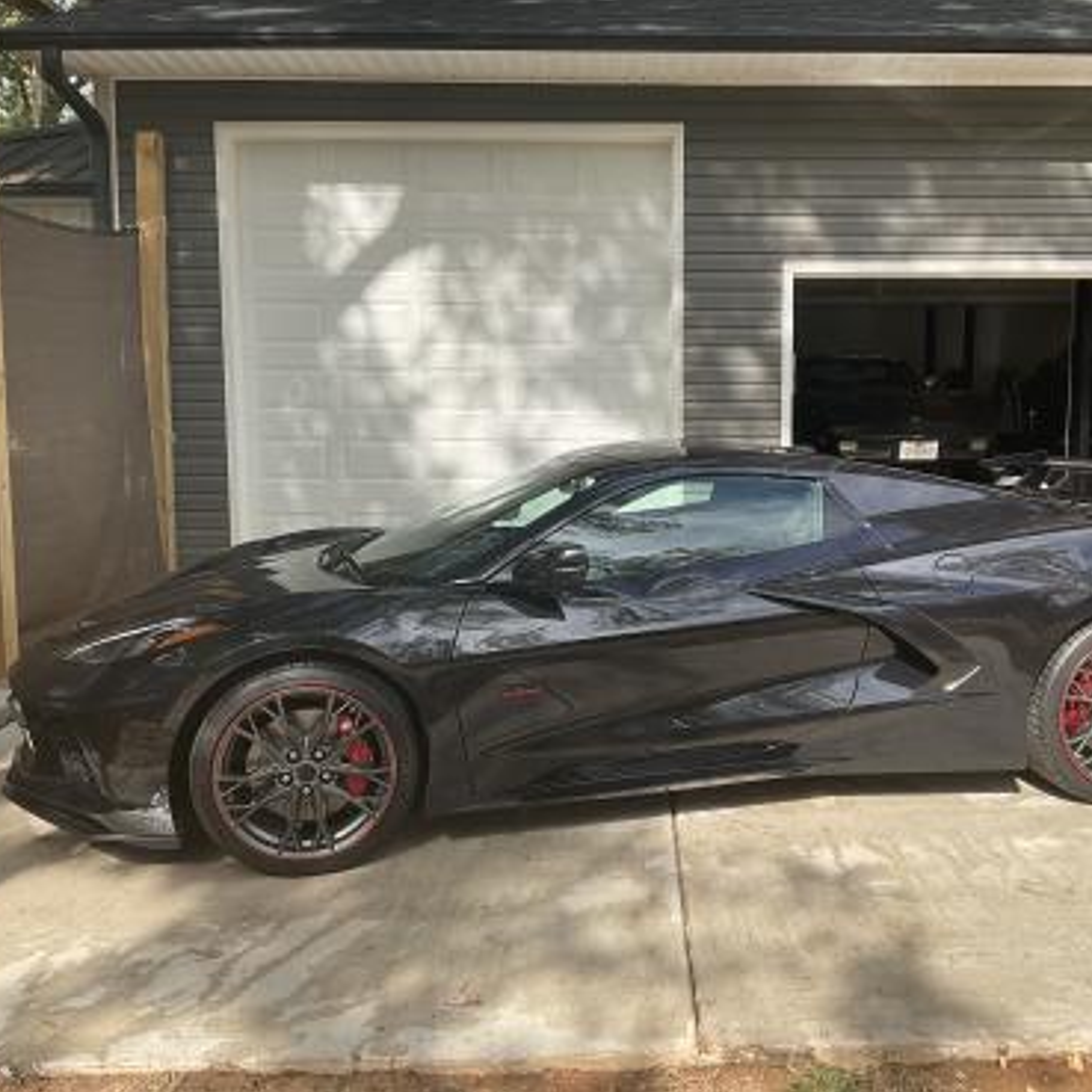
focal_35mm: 35
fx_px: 1249
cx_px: 657
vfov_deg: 47.2
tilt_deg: -6.6
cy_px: 539
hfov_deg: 46.9
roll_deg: -0.3
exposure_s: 1/883
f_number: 1.8
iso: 16
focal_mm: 3
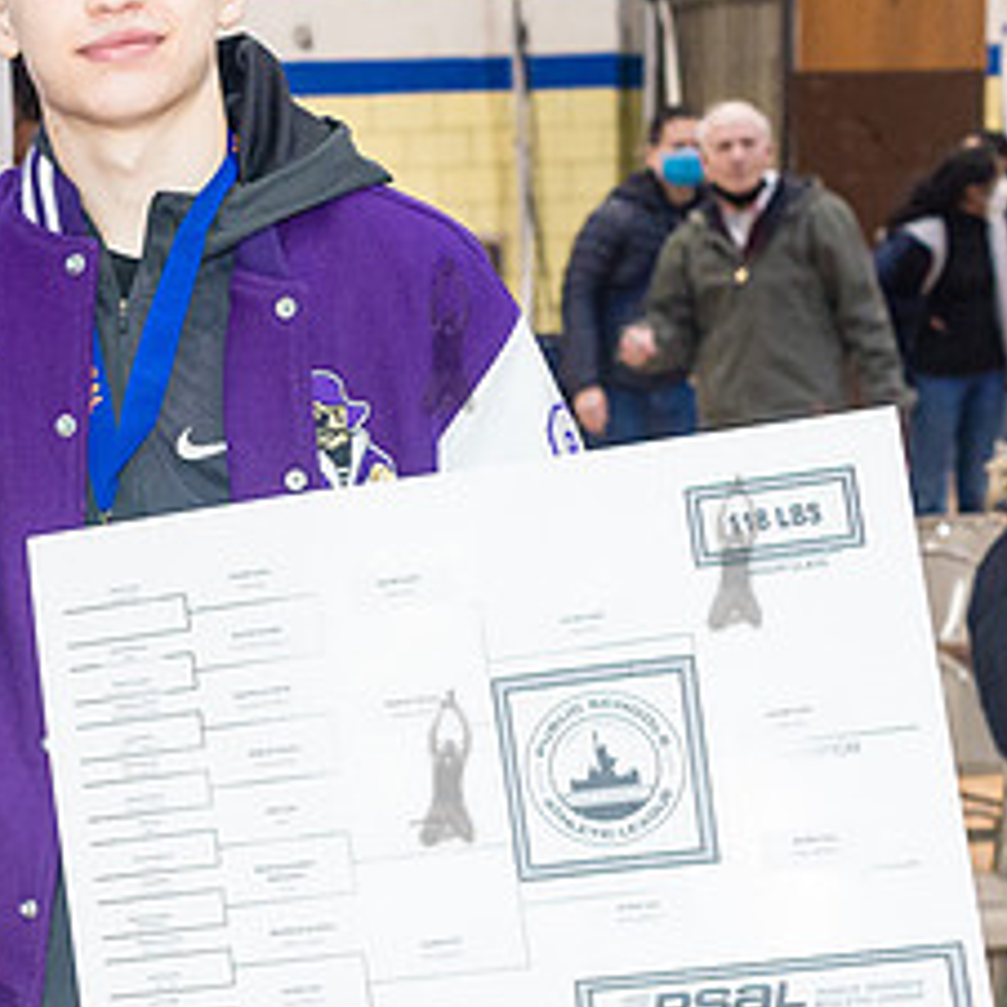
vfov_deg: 19.2
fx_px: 2962
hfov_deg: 18.2
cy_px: 674
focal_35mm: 90
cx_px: -224
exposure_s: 1/250
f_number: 5
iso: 4000
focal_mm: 35
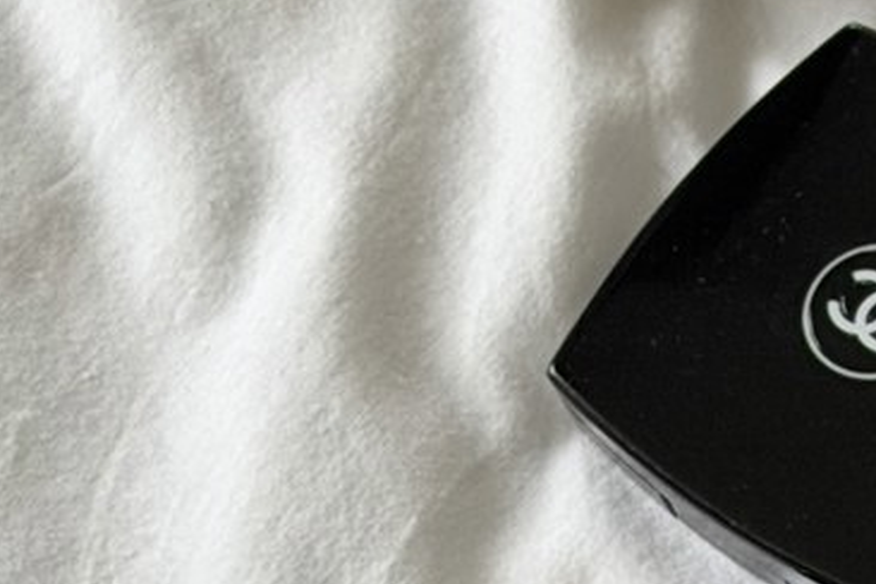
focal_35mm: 273
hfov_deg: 7.3
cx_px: 1776
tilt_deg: -69.0
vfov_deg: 5.0
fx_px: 6642
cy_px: 910
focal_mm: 6.76
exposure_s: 1/68
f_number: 1.78
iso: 100
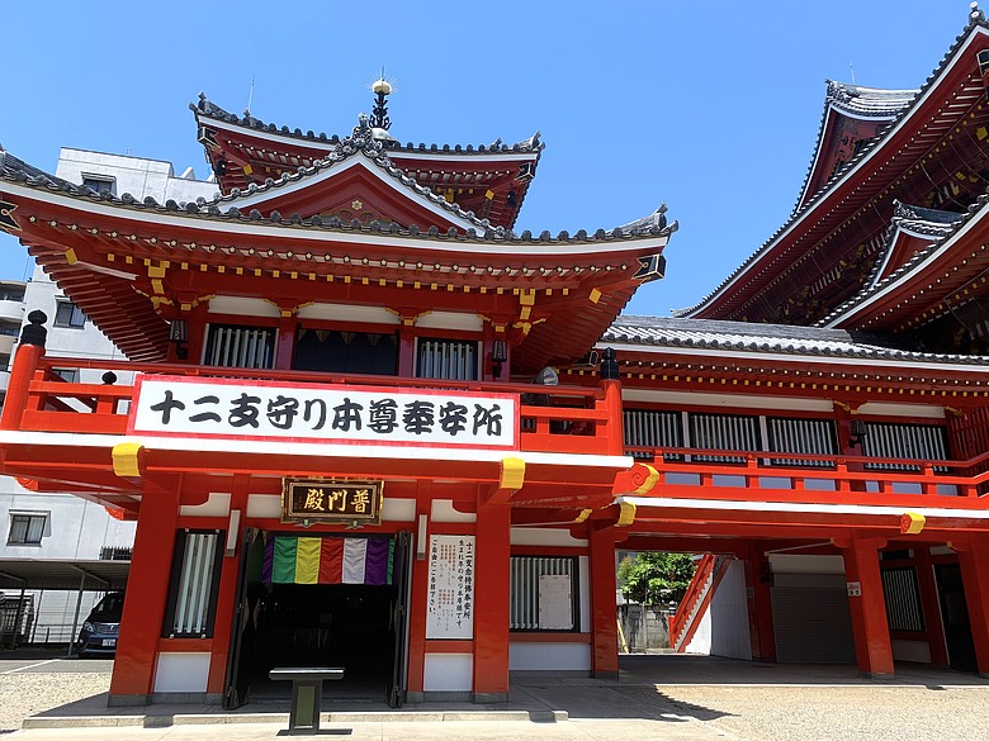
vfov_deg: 53.1
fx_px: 743
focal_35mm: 26
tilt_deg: +20.3
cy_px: 370
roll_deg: -0.4
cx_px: 494
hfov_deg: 67.3
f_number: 1.8
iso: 25
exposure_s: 1/1149
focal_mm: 4.25
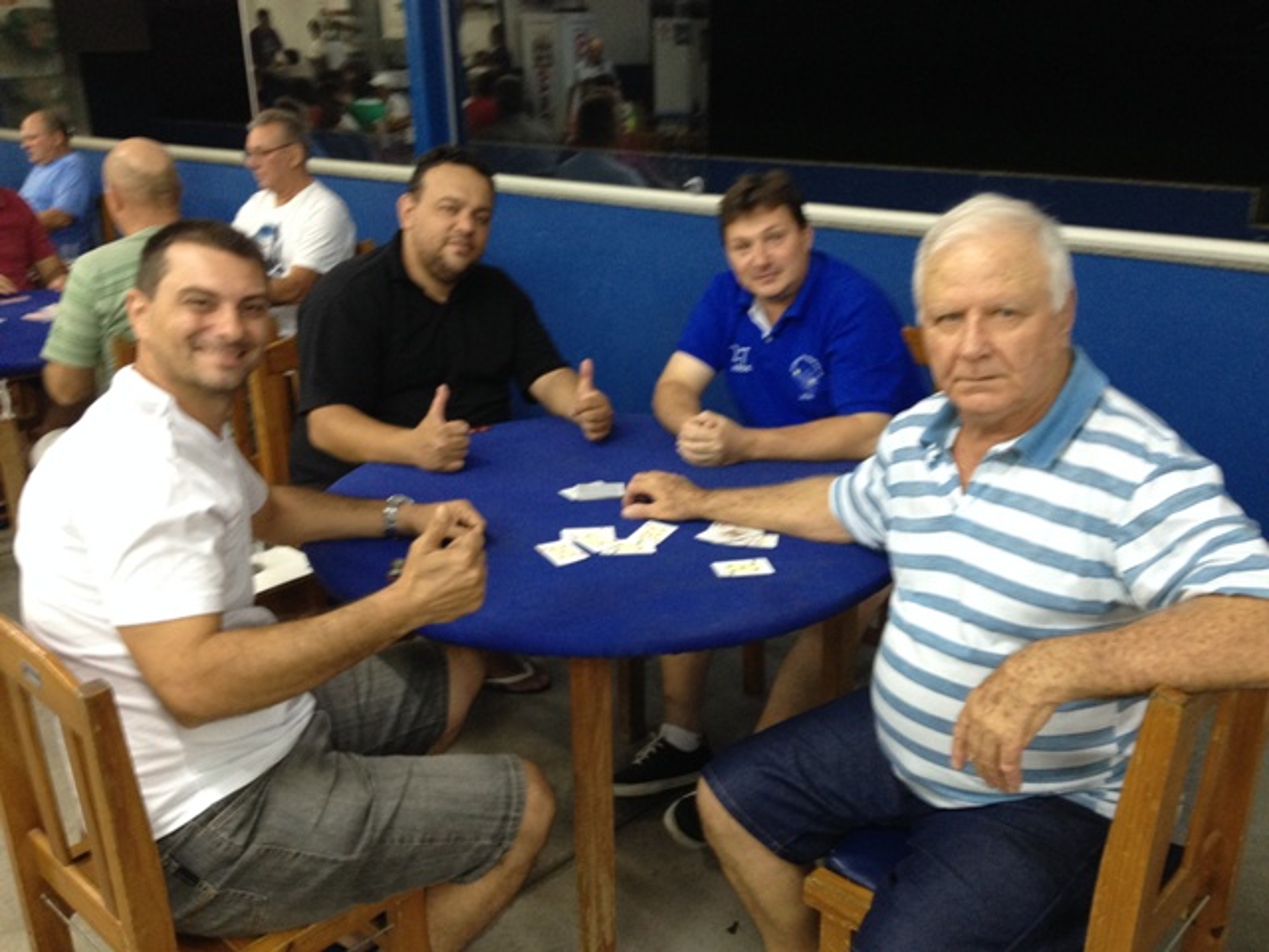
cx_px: 634
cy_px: 476
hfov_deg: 52.6
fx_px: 1283
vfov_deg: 40.7
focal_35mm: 35
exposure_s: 1/20
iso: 160
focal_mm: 4.28
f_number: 2.4
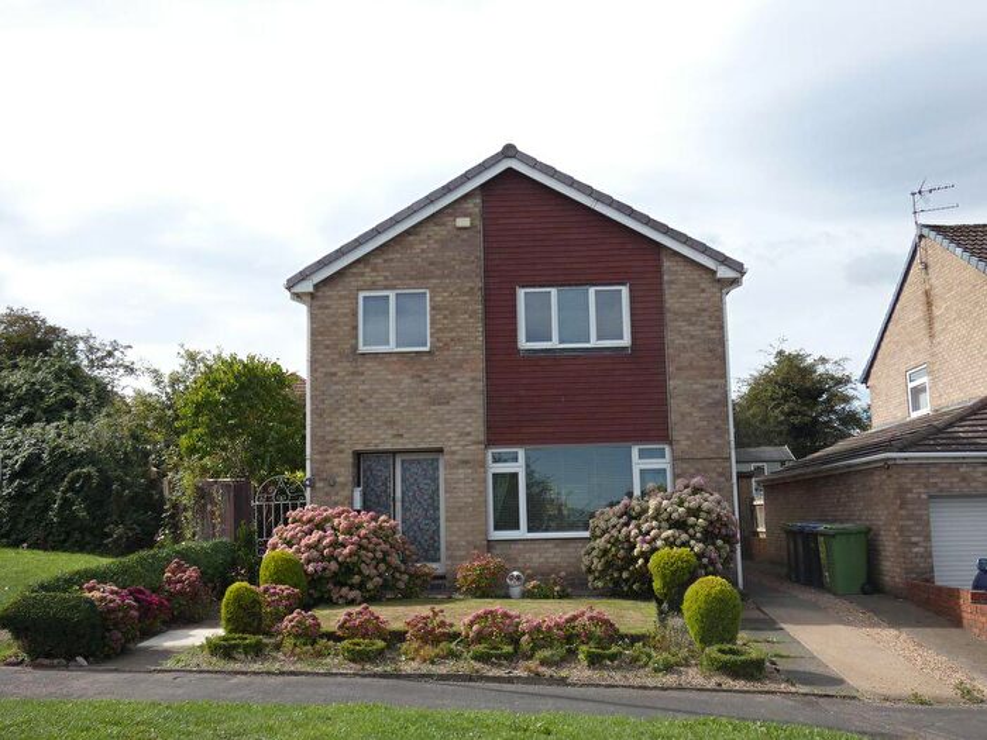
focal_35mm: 35
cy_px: 370
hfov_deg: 52.6
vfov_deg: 40.7
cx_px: 494
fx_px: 998
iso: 80
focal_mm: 6.2
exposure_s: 1/800
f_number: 3.4
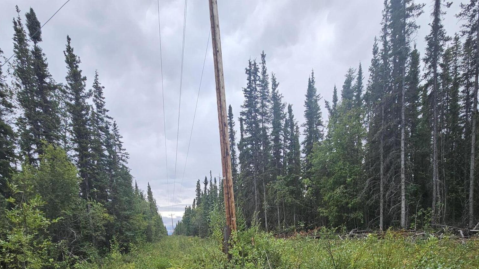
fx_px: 241
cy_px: 264
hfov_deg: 89.6
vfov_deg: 48.8
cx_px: 239
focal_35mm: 19
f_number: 2.2
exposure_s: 1/298
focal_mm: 2.2
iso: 50
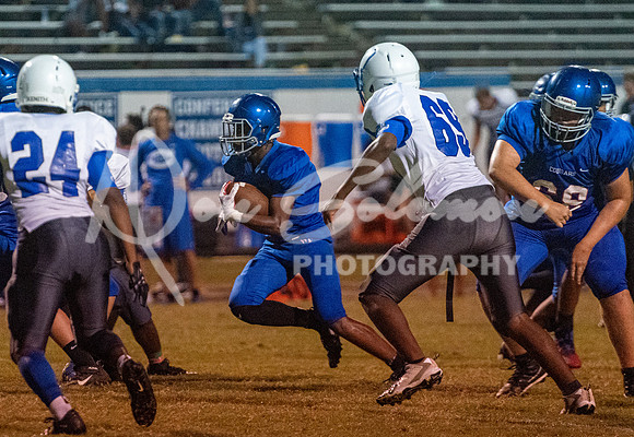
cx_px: 233
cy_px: 197
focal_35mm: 396
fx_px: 7053
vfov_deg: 3.6
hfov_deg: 5.1
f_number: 4
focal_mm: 280
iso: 16000
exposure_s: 1/800
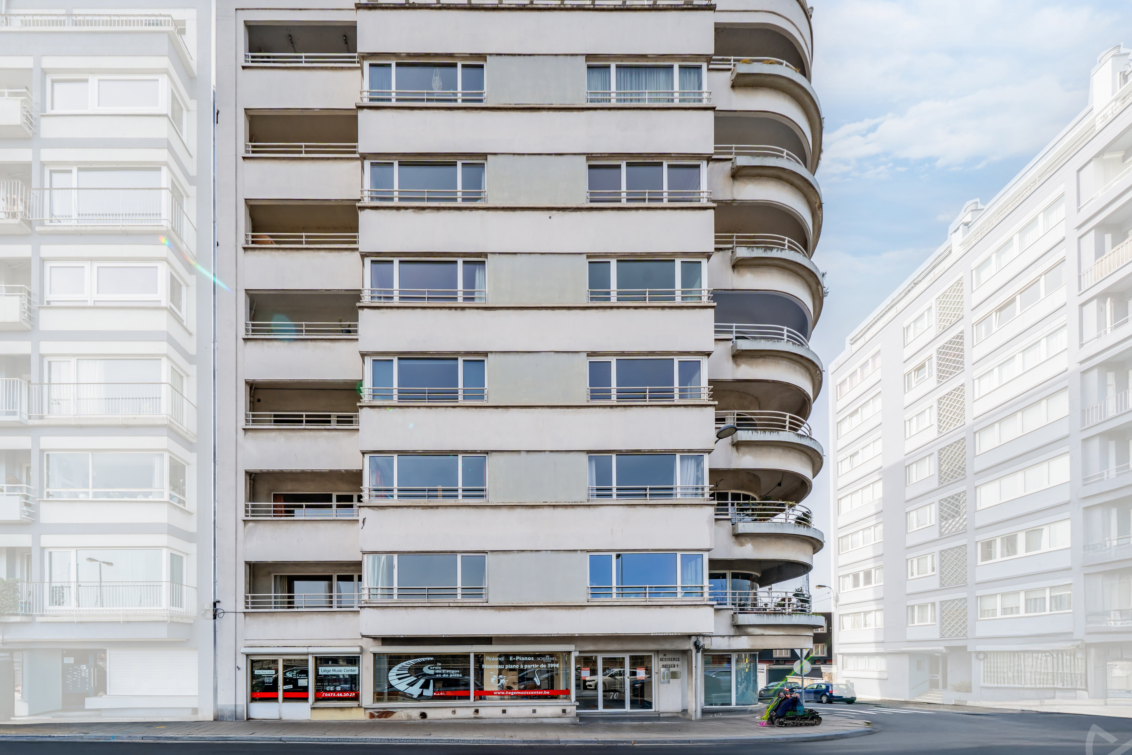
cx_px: 532
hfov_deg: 104.1
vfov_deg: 81.1
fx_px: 440
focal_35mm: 14
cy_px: 356
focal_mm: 12
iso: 100
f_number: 10
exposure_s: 1/125
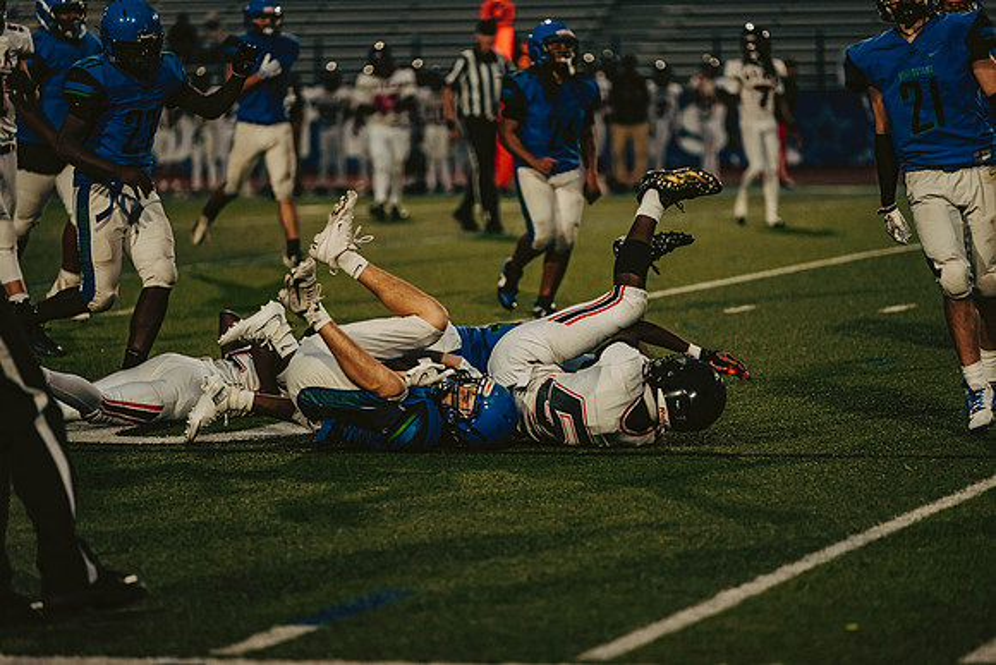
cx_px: 498
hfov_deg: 11.4
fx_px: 4981
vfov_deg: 7.6
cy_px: 332
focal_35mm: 180
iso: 1600
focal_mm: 180
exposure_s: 1/1250
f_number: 2.8
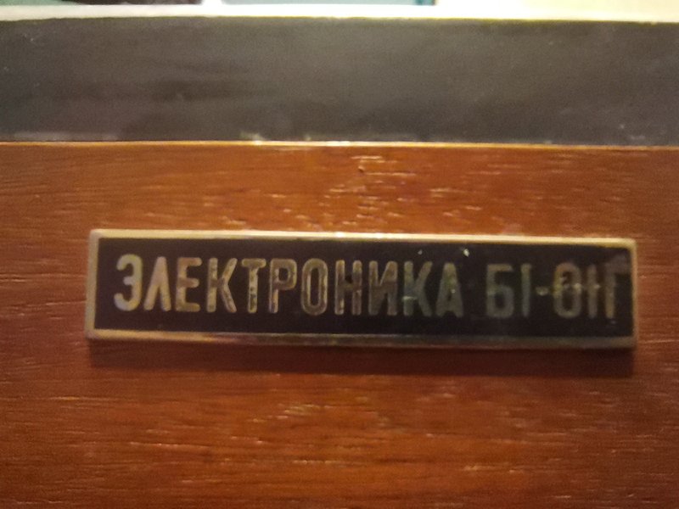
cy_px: 254
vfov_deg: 51.4
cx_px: 340
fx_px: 530
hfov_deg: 65.3
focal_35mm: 27
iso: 250
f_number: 2.4
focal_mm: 2.2
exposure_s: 1/20
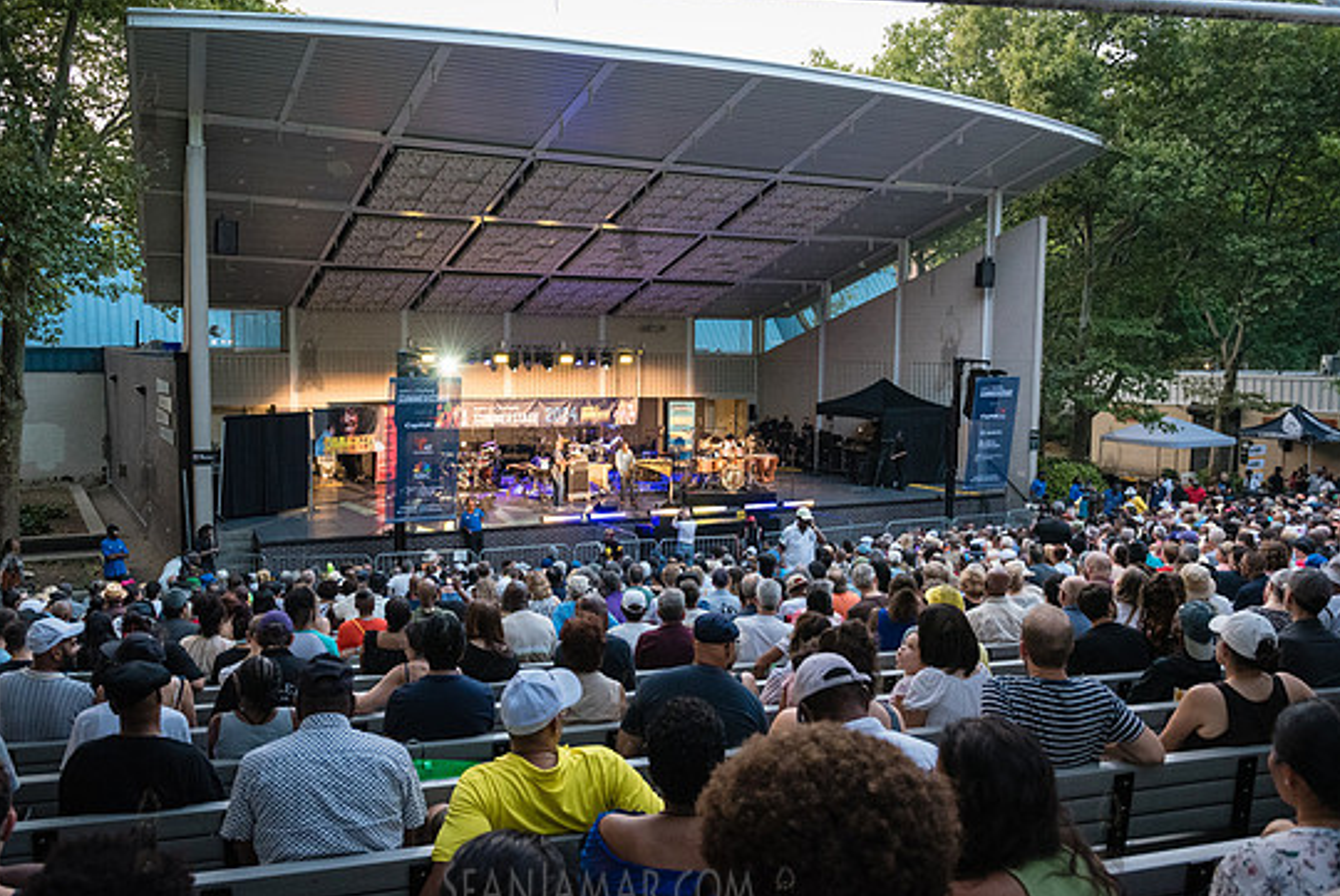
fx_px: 1192
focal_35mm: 32
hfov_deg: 58.6
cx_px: 628
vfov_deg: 41.2
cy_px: 468
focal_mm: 29
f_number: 3.5
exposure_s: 1/250
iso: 5000
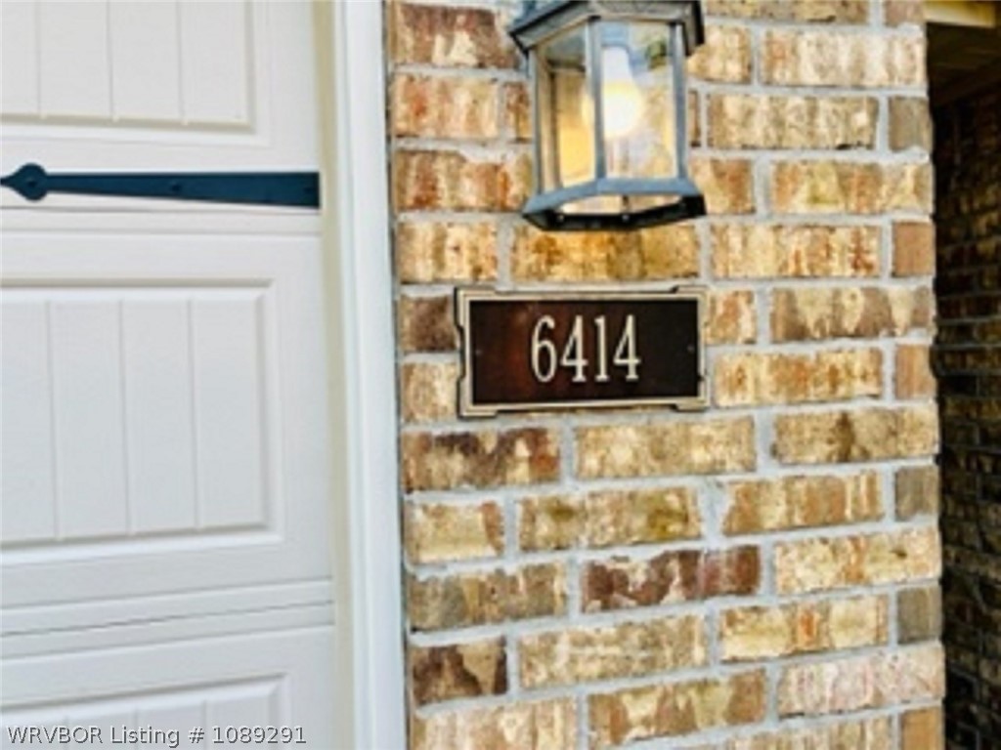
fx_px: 752
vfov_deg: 53.1
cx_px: 500
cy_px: 375
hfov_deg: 67.3
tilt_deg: +0.1
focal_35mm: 26
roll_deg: +3.1
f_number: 1.5
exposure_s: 1/743
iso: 50
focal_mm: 5.7
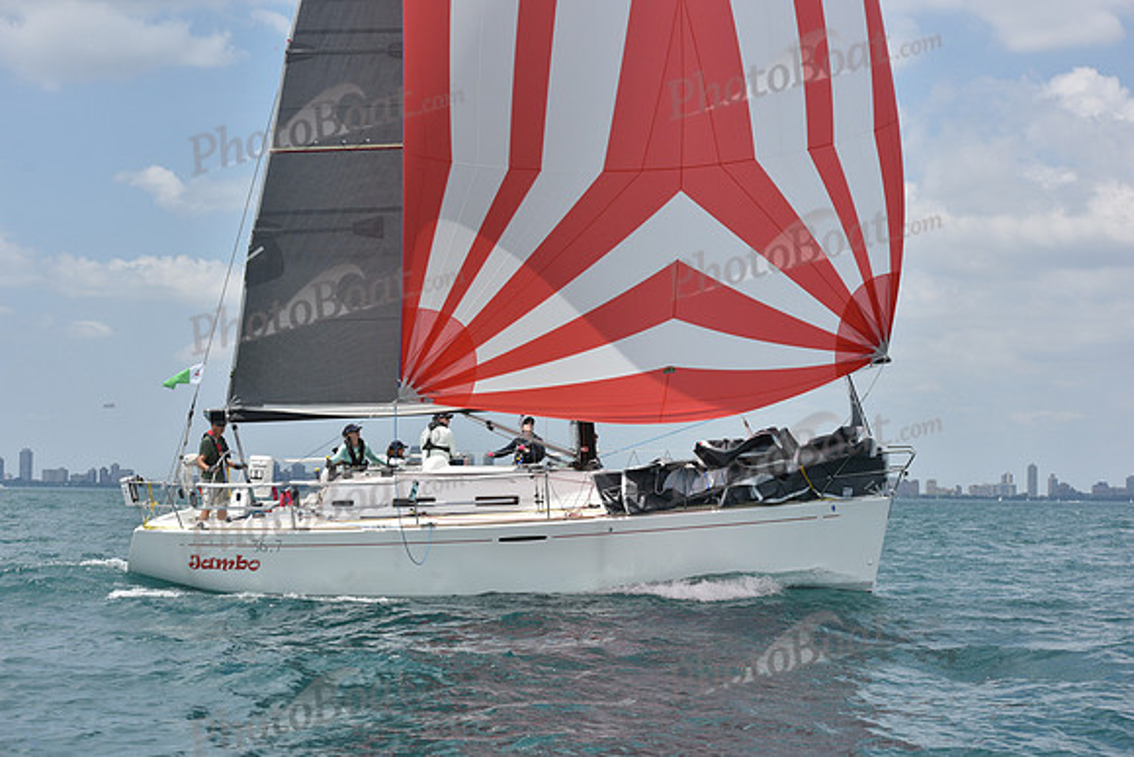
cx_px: 567
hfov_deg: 28.8
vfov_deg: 19.5
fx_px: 2205
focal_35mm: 70
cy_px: 378
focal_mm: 70
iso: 250
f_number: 8
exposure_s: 1/1250
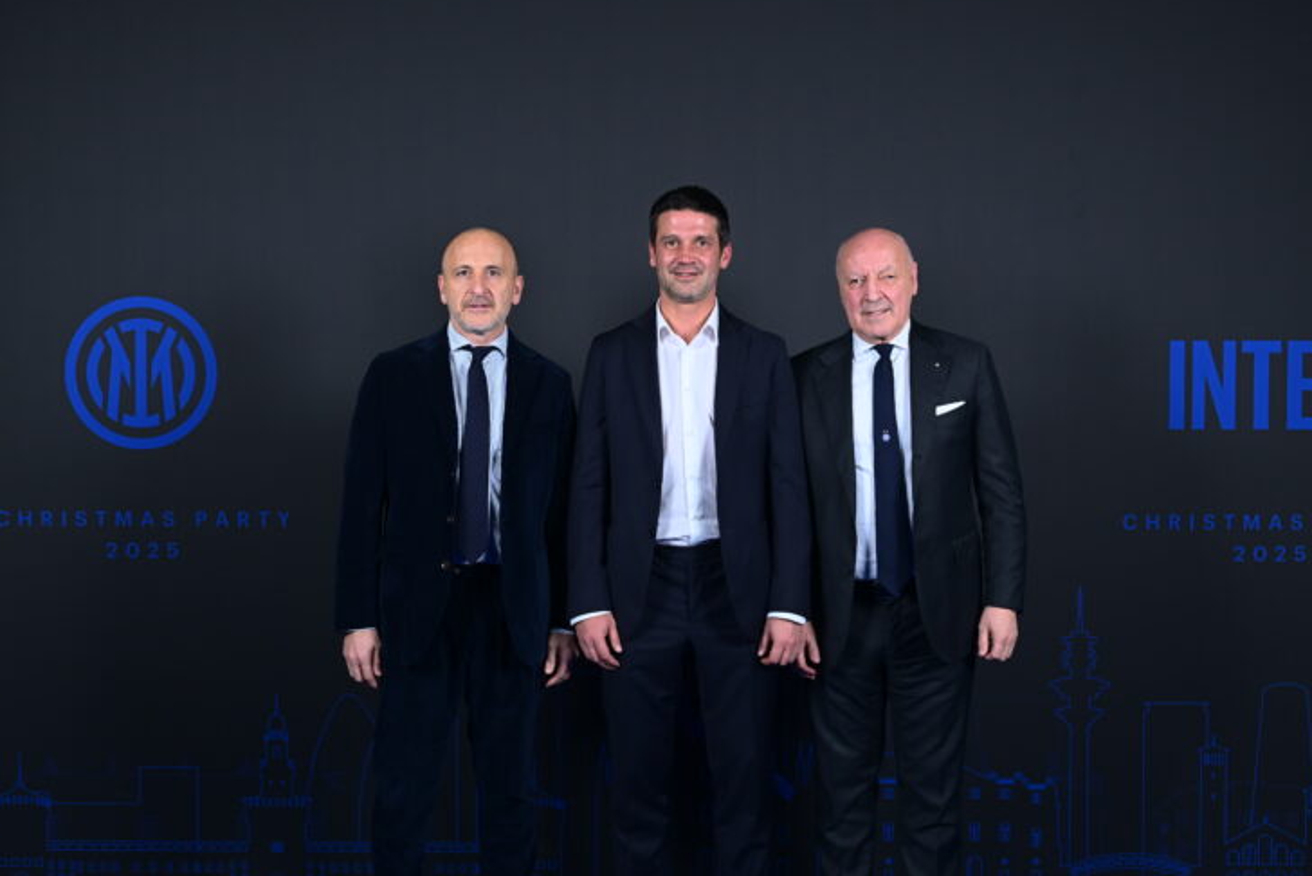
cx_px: 692
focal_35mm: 46
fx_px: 1666
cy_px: 459
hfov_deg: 43.0
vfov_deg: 29.4
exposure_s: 1/160
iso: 250
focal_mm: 32.5
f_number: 5
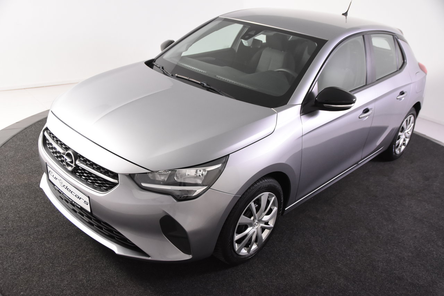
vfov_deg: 40.0
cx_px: 222
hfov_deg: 57.2
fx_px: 407
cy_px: 148
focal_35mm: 33
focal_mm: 22
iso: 1600
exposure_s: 1/60
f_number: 4
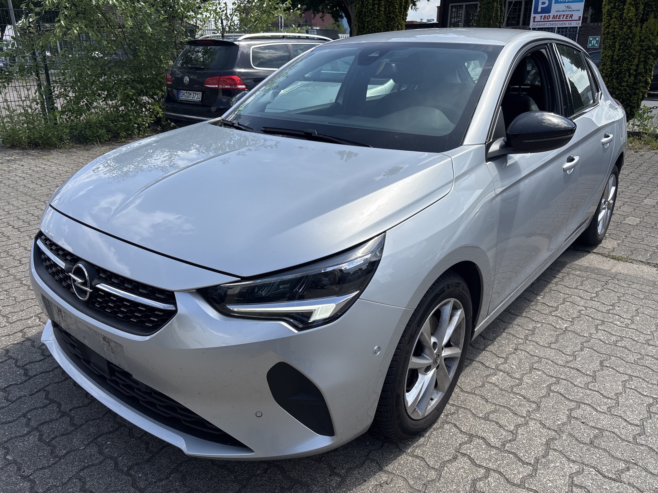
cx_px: 329
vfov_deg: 53.1
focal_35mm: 26
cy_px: 246
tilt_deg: -20.3
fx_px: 494
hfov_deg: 67.3
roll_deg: +0.7
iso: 50
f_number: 1.6
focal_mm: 5.96
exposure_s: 1/2710
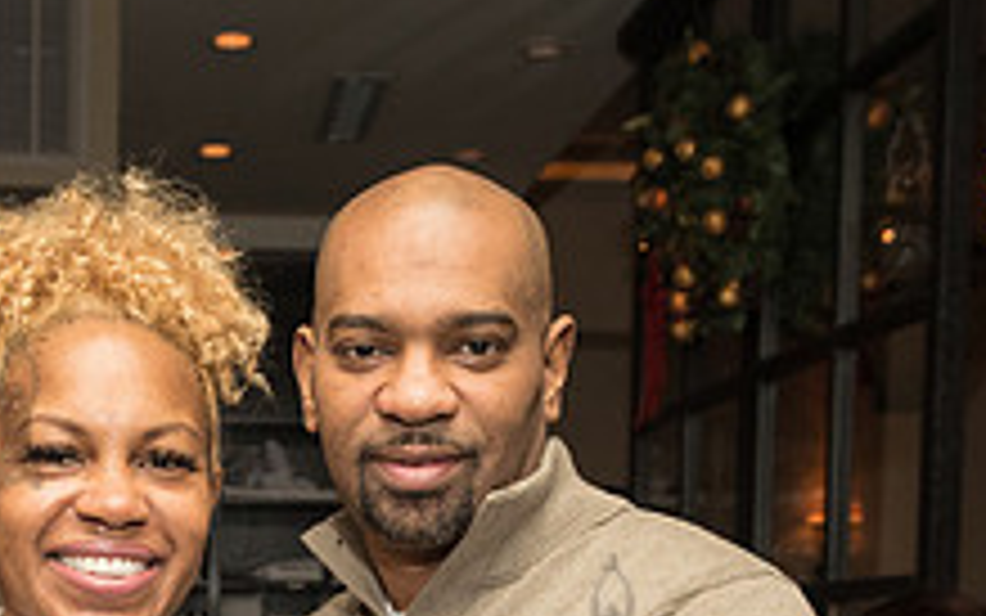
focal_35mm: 73
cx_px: 177
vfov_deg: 17.0
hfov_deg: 27.6
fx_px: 1962
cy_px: 767
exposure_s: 1/250
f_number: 4.5
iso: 2000
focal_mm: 24
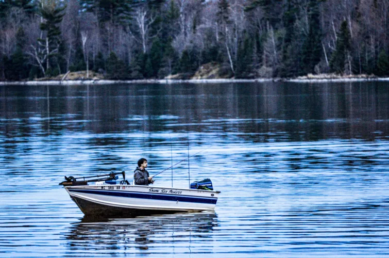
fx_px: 4852
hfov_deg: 4.6
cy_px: 129
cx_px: 194
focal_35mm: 450
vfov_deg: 3.0
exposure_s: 1/60
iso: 800
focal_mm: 300
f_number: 4
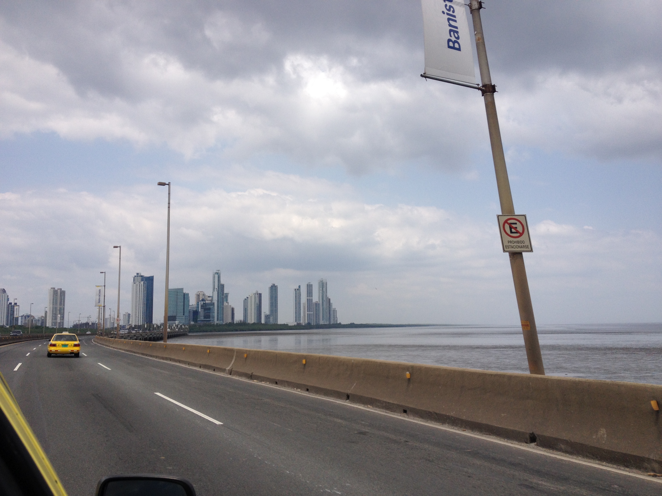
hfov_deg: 52.6
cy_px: 248
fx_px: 669
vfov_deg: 40.7
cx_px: 331
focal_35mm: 35
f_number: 2.4
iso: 50
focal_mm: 4.28
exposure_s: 1/2632
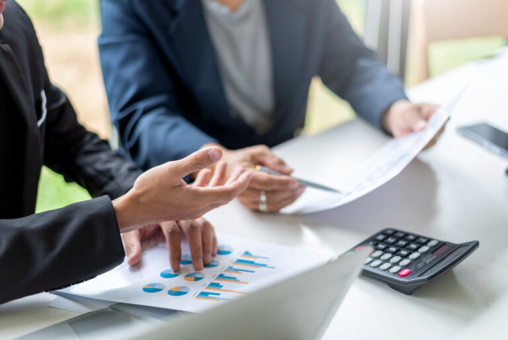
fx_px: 706
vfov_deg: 27.0
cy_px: 170
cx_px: 254
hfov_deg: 39.6
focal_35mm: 50
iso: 160
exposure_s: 1/400
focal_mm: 50
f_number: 2
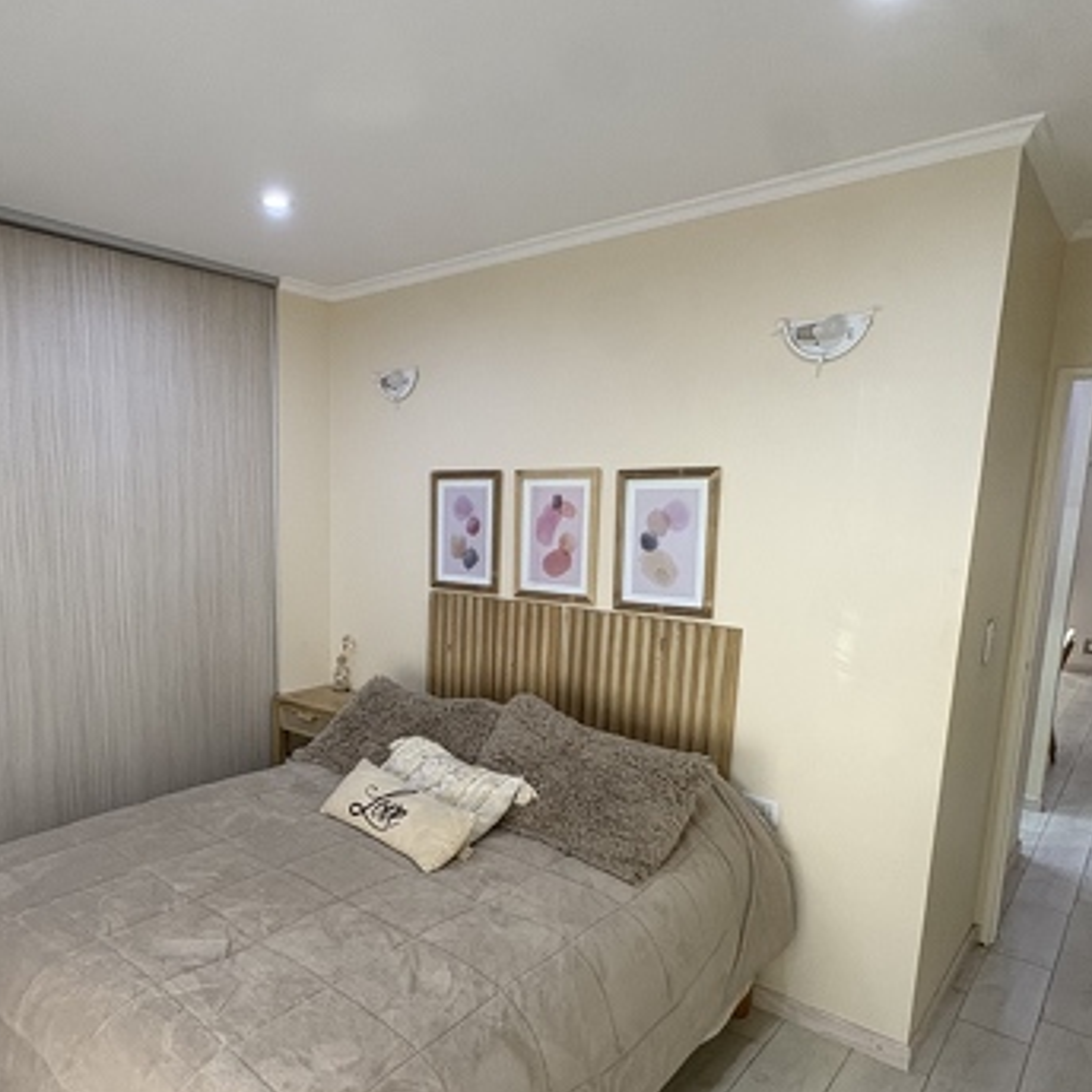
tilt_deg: -9.4
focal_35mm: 24
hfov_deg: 63.7
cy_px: 632
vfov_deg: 64.7
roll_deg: -0.3
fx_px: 857
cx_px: 384
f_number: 2.2
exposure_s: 1/50
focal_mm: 2.22
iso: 250
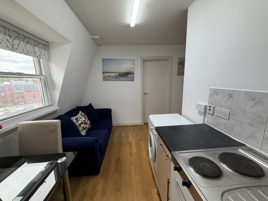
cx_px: 134
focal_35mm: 14
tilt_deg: -10.7
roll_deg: +2.2
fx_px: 108
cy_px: 100
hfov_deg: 102.1
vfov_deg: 85.7
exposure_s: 1/100
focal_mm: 2.22
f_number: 2.2
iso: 80
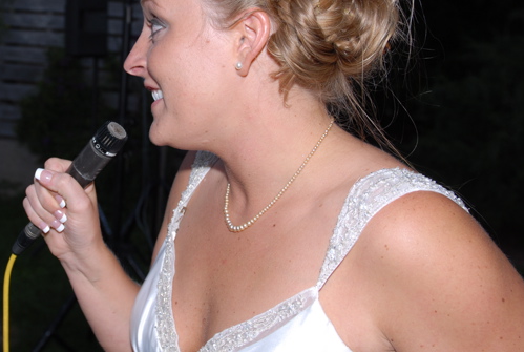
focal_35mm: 54
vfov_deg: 25.0
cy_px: 103
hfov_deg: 36.0
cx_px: 133
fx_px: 788
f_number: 4
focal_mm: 24
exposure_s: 1/60
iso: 100
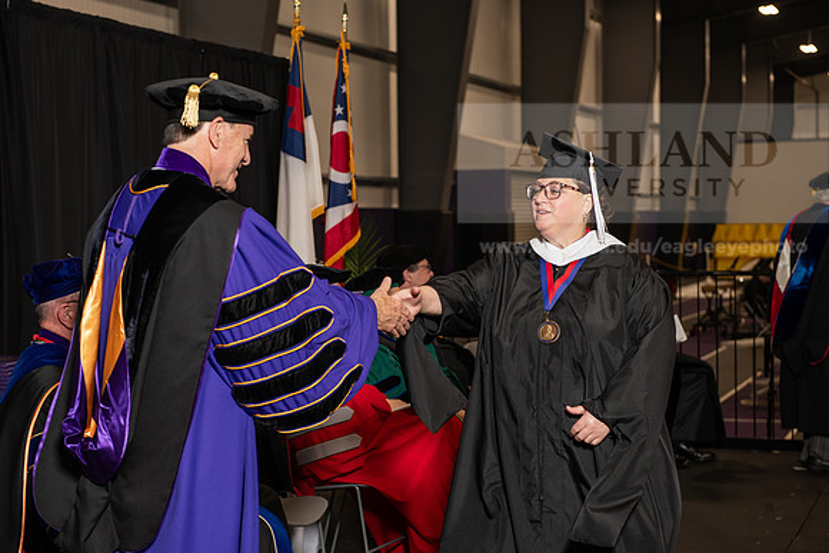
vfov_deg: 19.5
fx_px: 1612
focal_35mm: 70
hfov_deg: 28.8
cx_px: 414
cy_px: 276
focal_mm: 70
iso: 800
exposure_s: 1/125
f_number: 5
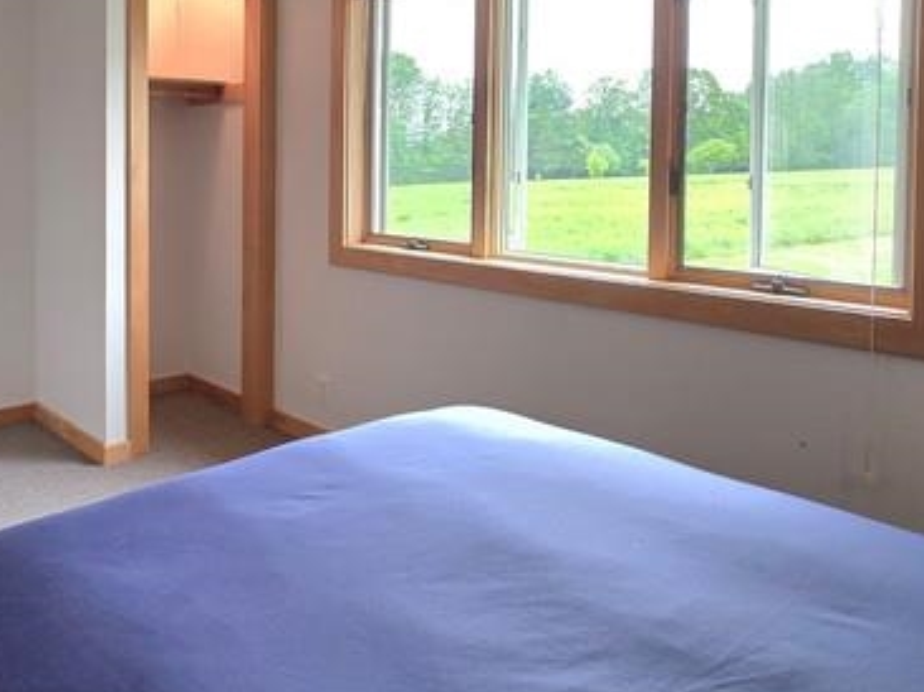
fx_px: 720
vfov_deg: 49.5
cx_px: 174
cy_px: 182
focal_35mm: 27
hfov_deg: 59.7
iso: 100
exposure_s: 1/120
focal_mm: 2.2
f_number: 1.9
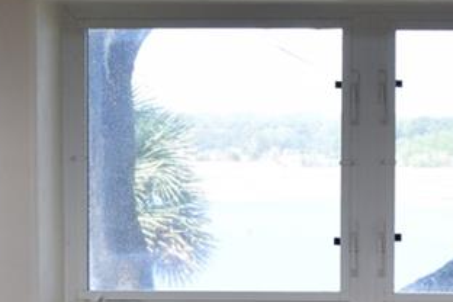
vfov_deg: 8.4
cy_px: 360
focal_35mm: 162
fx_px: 2033
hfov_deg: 12.5
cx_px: 488
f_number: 5
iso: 400
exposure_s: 1/100
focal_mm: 21
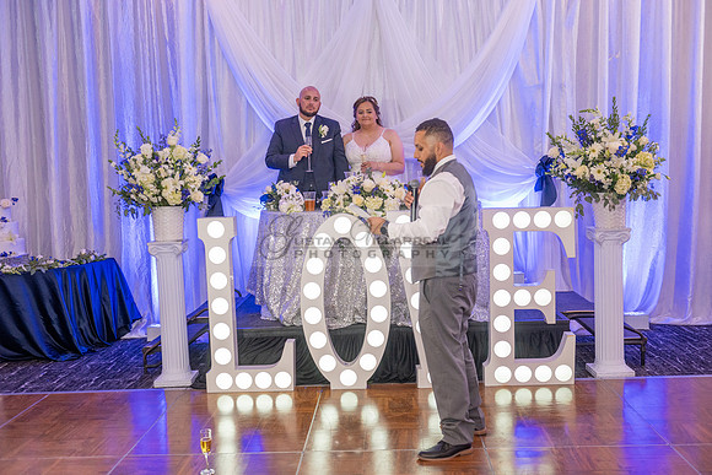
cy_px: 238
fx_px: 752
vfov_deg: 35.1
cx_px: 356
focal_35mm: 38
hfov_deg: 50.7
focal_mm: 38
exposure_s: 1/200
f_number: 4
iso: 1600
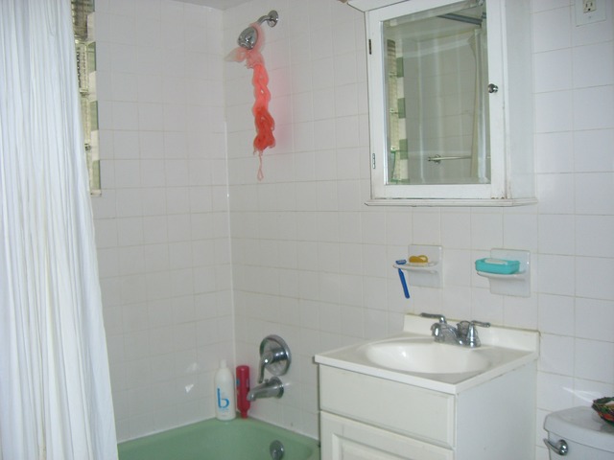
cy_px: 230
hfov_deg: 49.0
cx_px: 307
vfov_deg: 37.7
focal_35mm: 38
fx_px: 674
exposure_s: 1/60
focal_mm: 6.2
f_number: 2.7
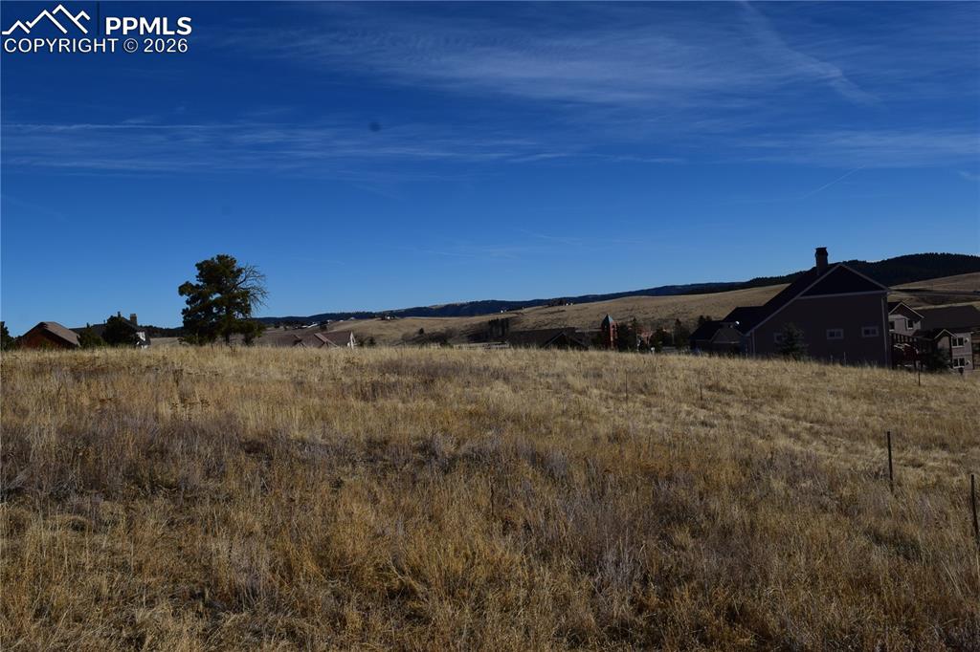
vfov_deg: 35.5
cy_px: 326
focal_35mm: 38
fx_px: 1020
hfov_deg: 51.3
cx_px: 490
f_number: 11
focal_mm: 25
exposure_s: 1/500
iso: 200
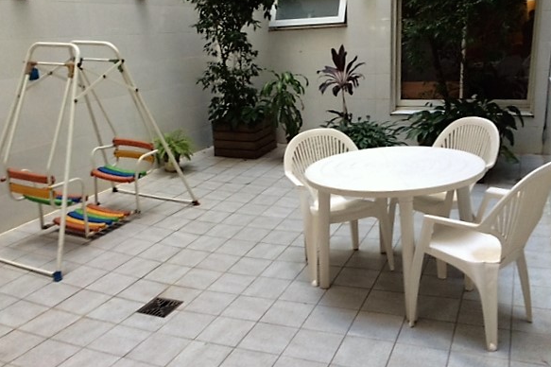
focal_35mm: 31
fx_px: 474
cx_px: 281
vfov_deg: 42.3
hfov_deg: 60.3
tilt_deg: -16.3
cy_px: 172
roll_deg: +1.3
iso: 160
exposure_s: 1/33
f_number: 2.2
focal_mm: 4.15
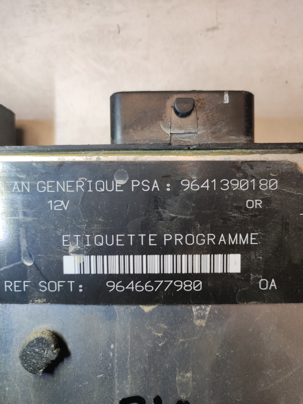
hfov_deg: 54.9
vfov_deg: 69.4
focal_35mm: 25
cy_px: 202
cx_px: 152
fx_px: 292
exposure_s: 1/50
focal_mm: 4.7
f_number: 1.79
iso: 164
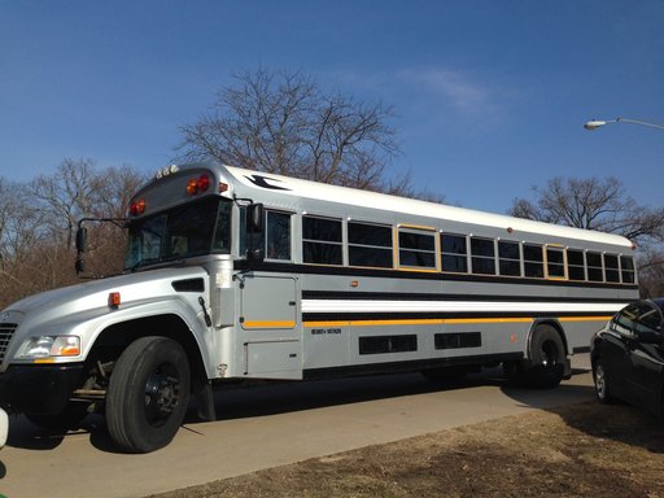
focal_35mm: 33
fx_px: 633
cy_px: 249
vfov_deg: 42.9
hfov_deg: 55.4
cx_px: 332
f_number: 2.4
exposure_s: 1/2262
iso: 50
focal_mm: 4.12
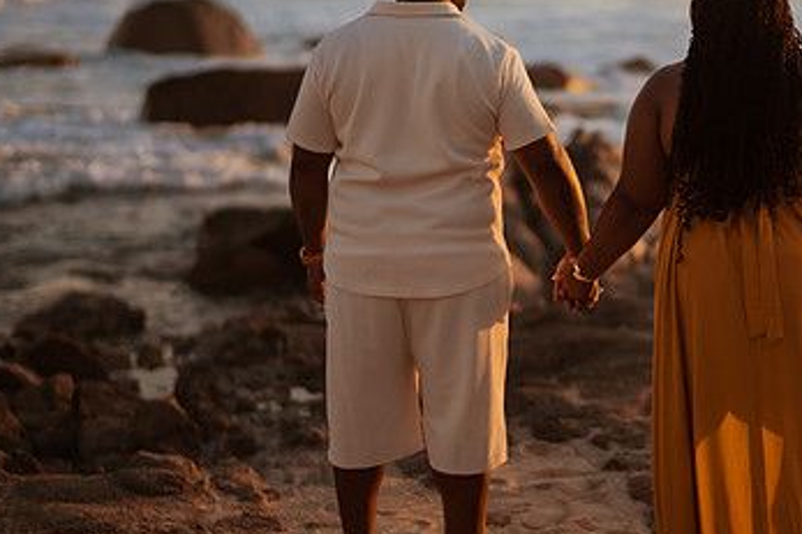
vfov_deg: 14.1
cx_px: 603
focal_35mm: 97
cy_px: 249
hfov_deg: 20.9
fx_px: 2160
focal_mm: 58
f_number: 1.4
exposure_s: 1/8000
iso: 100
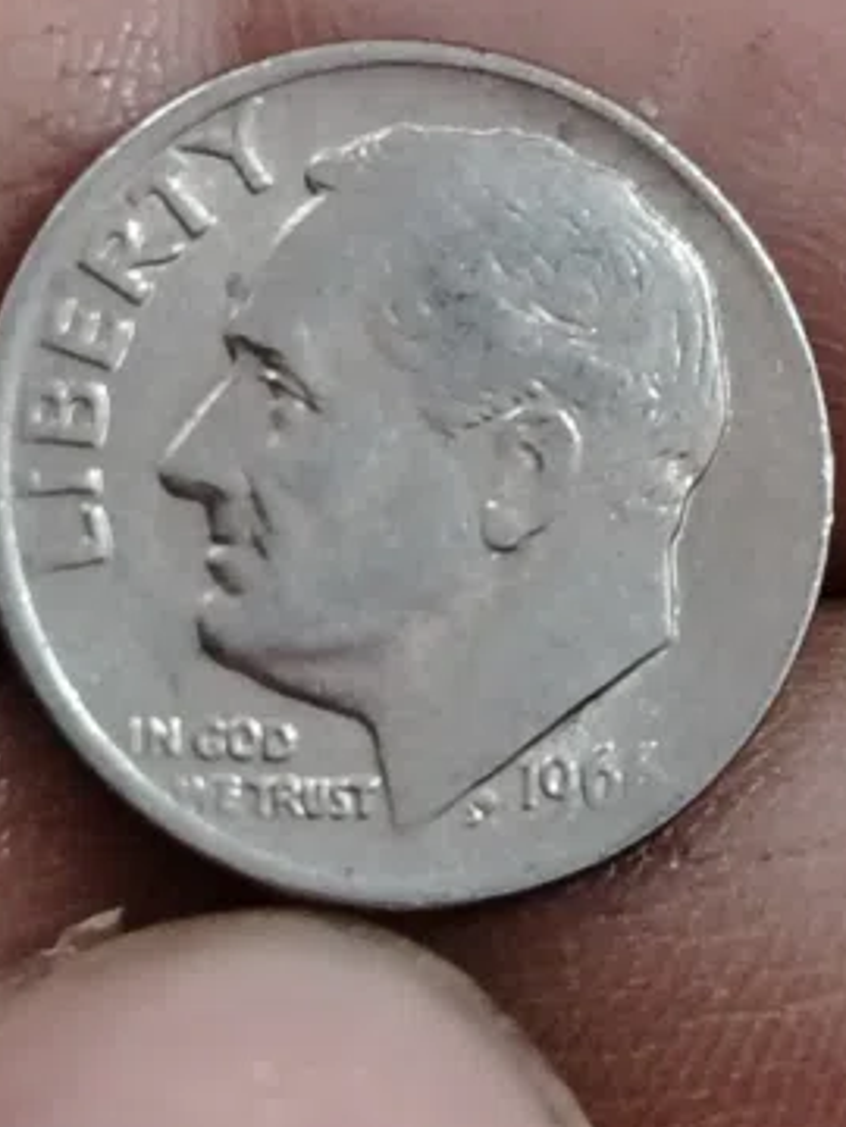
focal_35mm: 110
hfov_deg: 13.5
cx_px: 410
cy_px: 548
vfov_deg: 17.9
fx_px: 3584
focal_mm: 5.25
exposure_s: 1/33.3
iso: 2663
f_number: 1.75
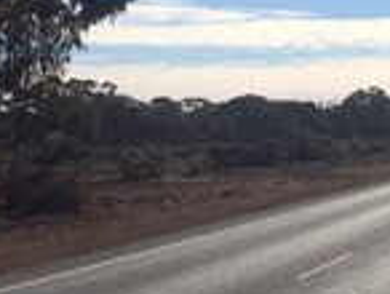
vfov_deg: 14.4
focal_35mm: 103
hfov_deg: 19.0
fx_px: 1162
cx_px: 235
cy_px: 83
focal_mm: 4.15
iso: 32
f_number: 2.2
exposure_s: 1/5128
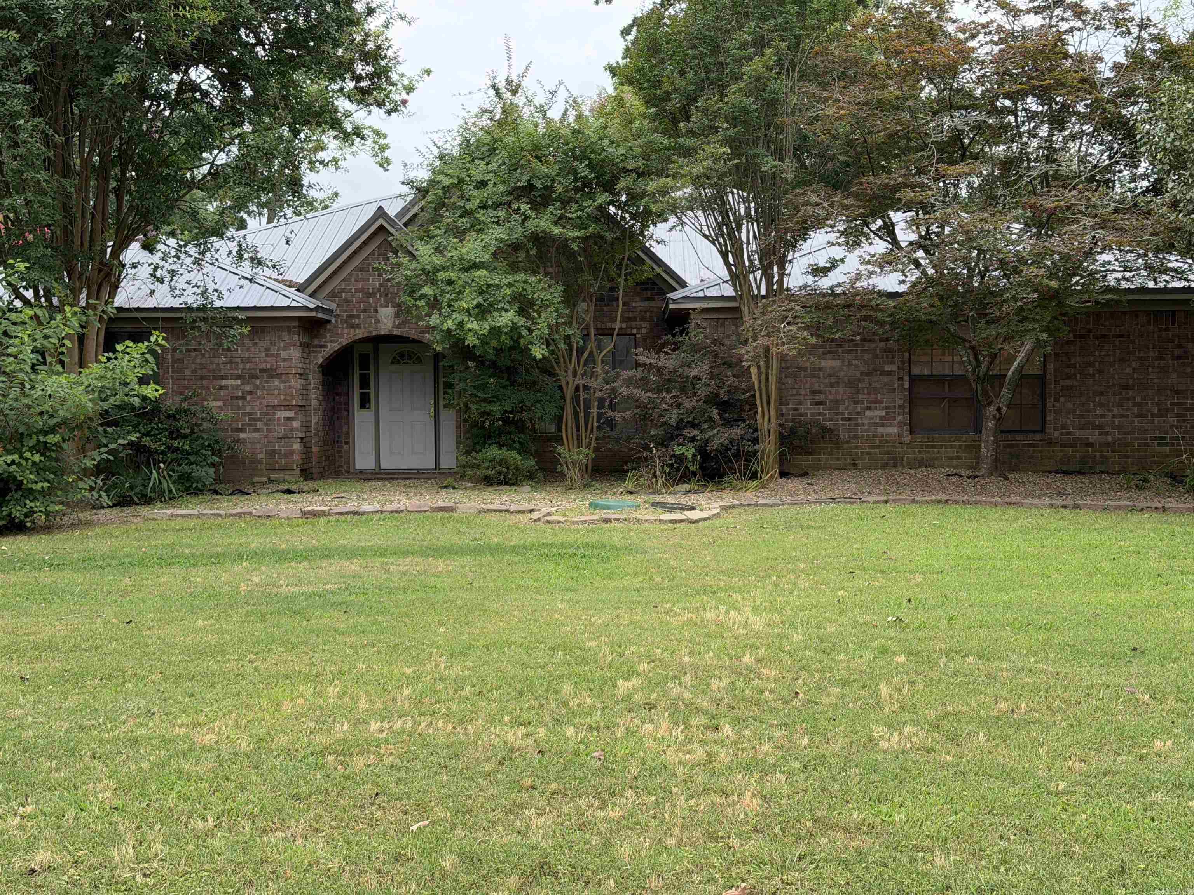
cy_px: 448
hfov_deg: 39.7
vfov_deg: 30.3
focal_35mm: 48
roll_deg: +0.5
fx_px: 1656
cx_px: 597
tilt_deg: -0.6
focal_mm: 6.76
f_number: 1.78
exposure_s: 1/1715
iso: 100
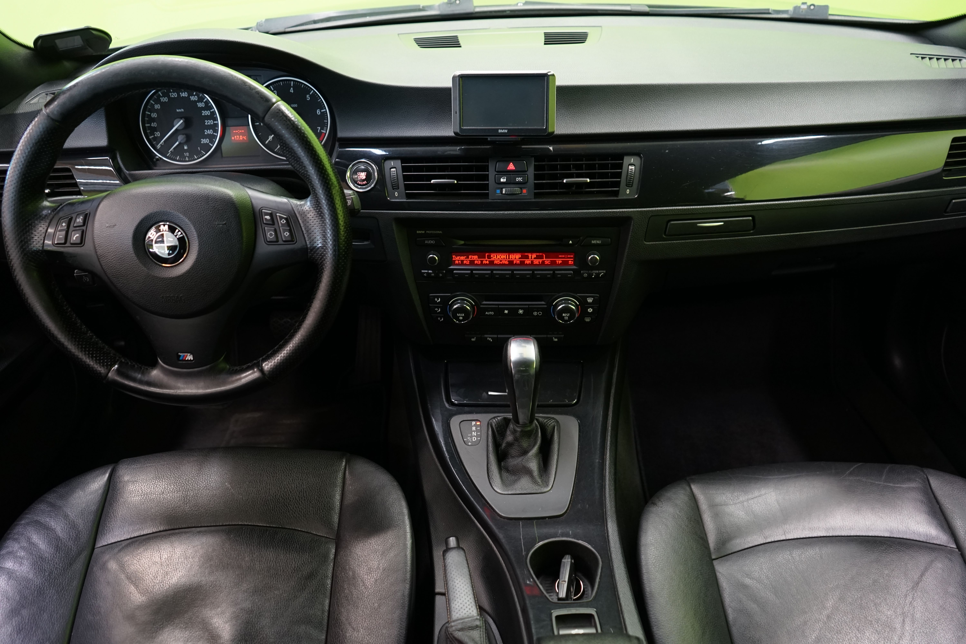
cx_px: 483
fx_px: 778
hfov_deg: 63.7
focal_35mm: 29
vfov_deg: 45.0
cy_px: 322
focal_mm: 29
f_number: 4
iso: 1250
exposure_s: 1/20
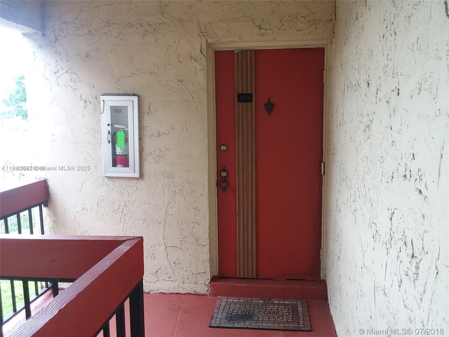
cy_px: 168
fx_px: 376
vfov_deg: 48.2
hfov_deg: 61.7
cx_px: 224
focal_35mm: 29
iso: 40
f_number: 1.9
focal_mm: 2.47
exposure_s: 1/30
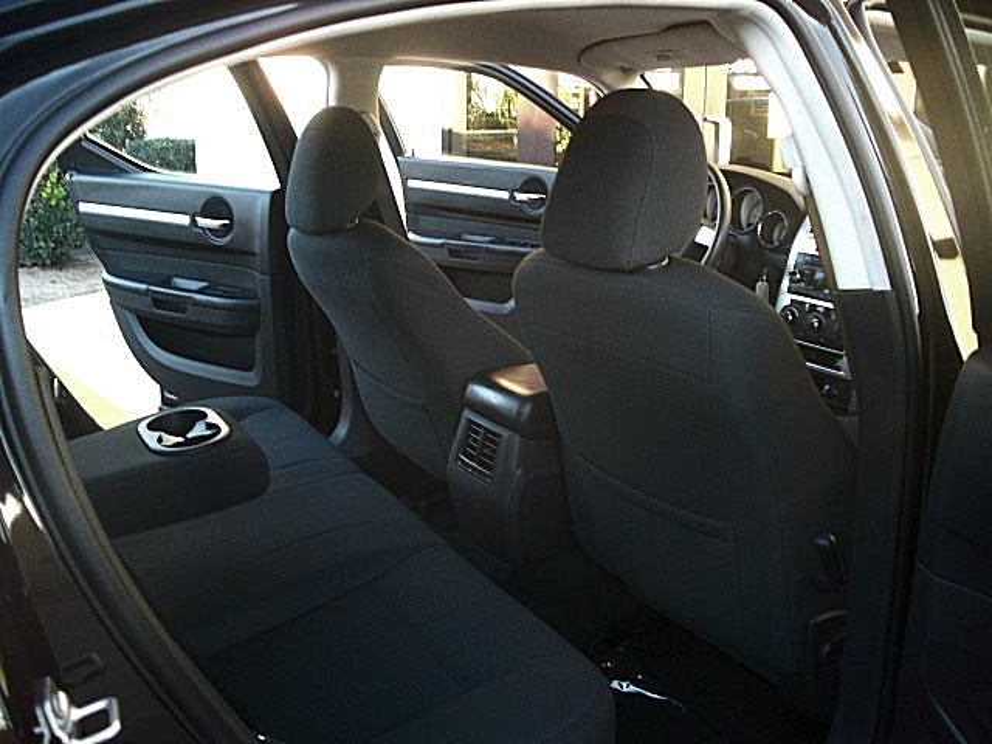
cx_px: 496
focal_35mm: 36
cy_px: 372
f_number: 2.8
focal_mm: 6.3
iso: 400
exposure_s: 1/80
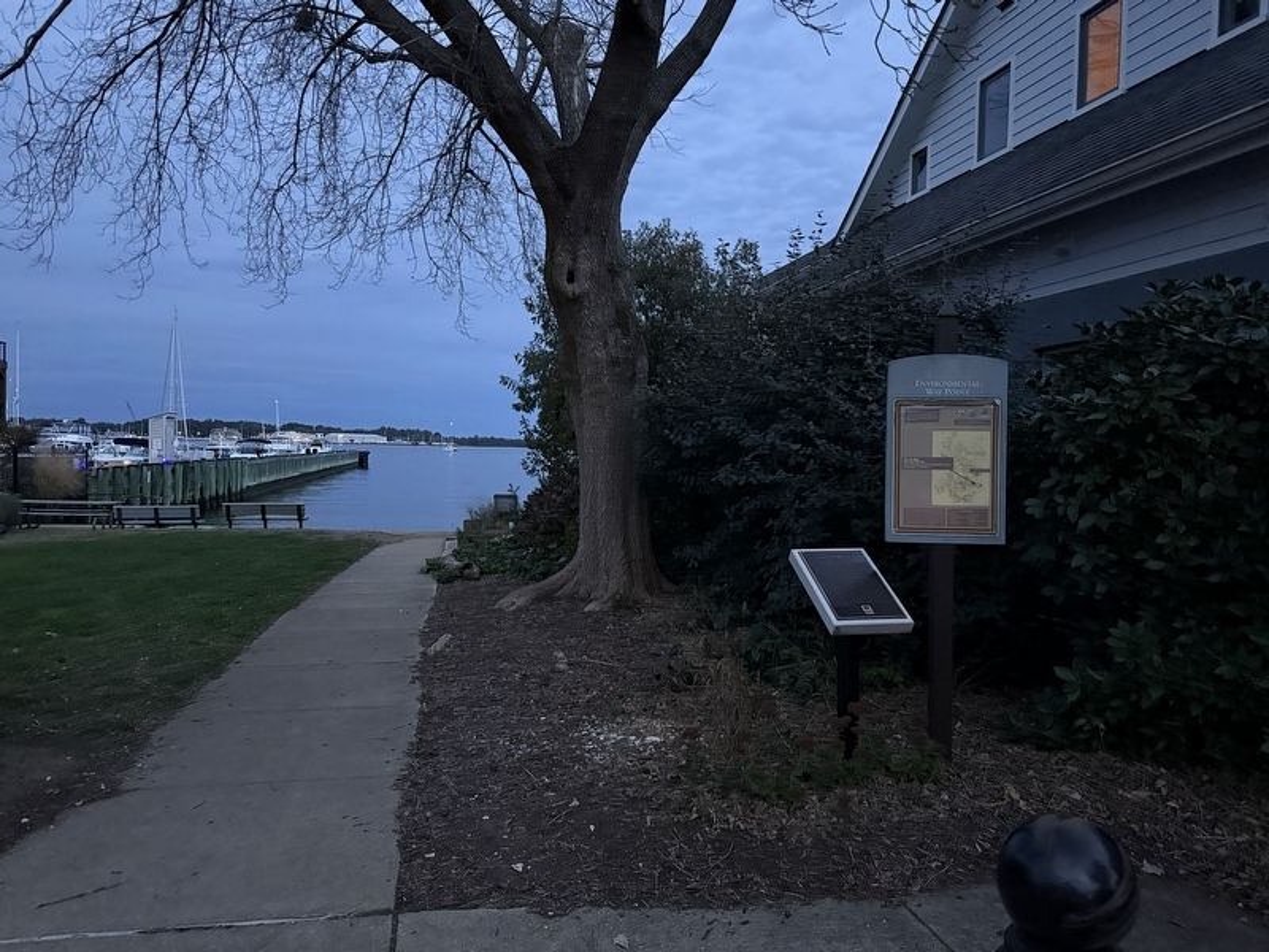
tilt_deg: -2.0
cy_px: 476
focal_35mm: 24
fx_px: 880
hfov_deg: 71.6
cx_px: 634
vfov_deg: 56.8
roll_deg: -1.8
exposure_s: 1/30
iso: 1250
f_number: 1.78
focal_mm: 6.76
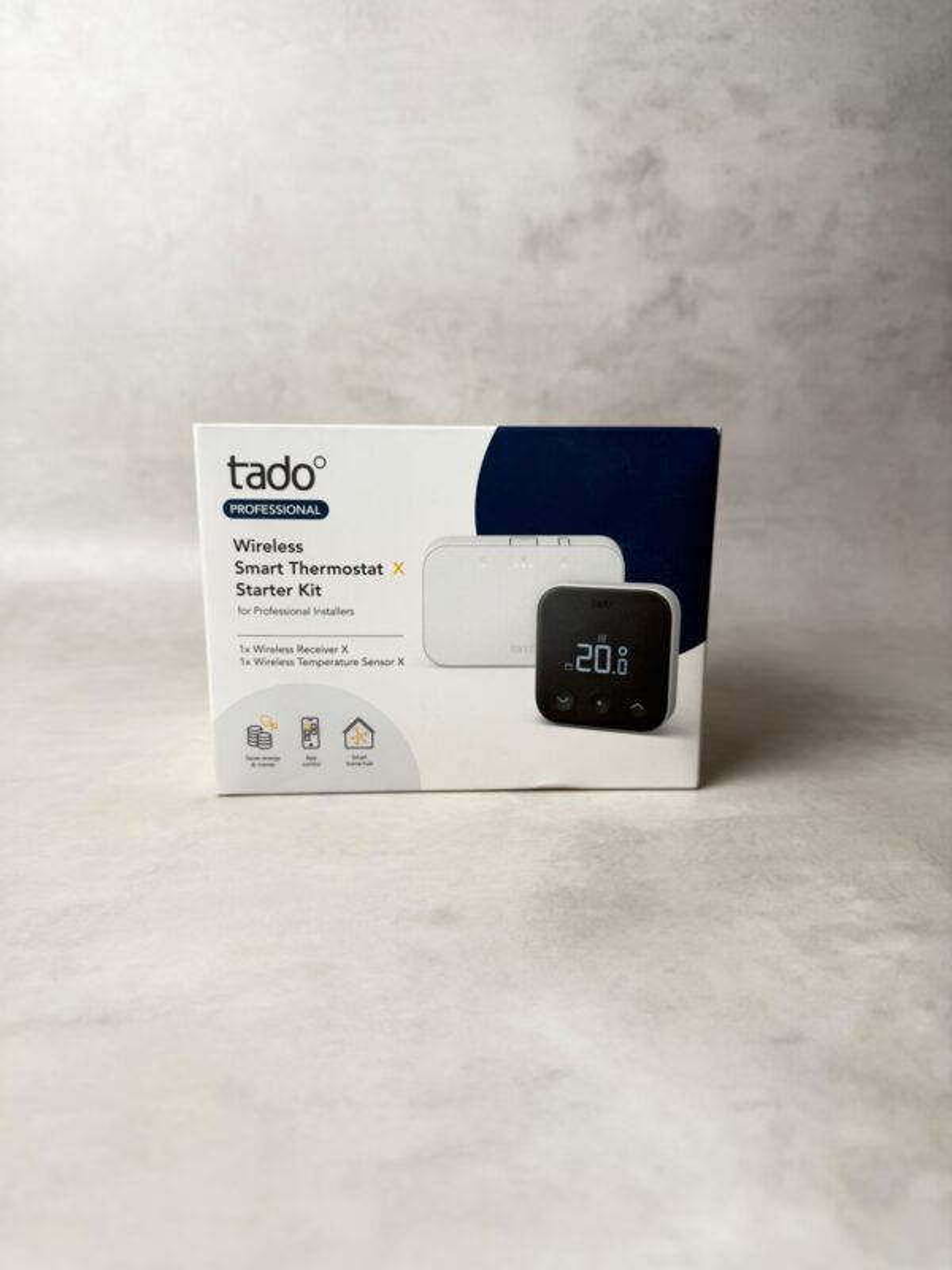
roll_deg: -0.1
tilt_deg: -11.9
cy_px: 635
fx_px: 880
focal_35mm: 24
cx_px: 476
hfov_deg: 56.8
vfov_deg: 71.6
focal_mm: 6.76
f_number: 1.78
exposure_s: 1/100
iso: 125
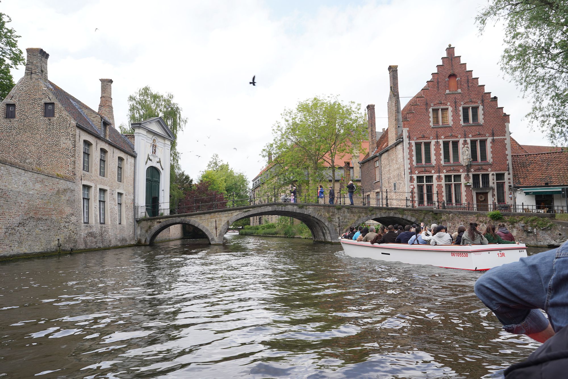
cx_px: 284
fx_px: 379
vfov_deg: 53.1
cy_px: 190
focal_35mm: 24
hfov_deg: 73.7
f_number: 8
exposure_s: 1/100
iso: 100
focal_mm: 24
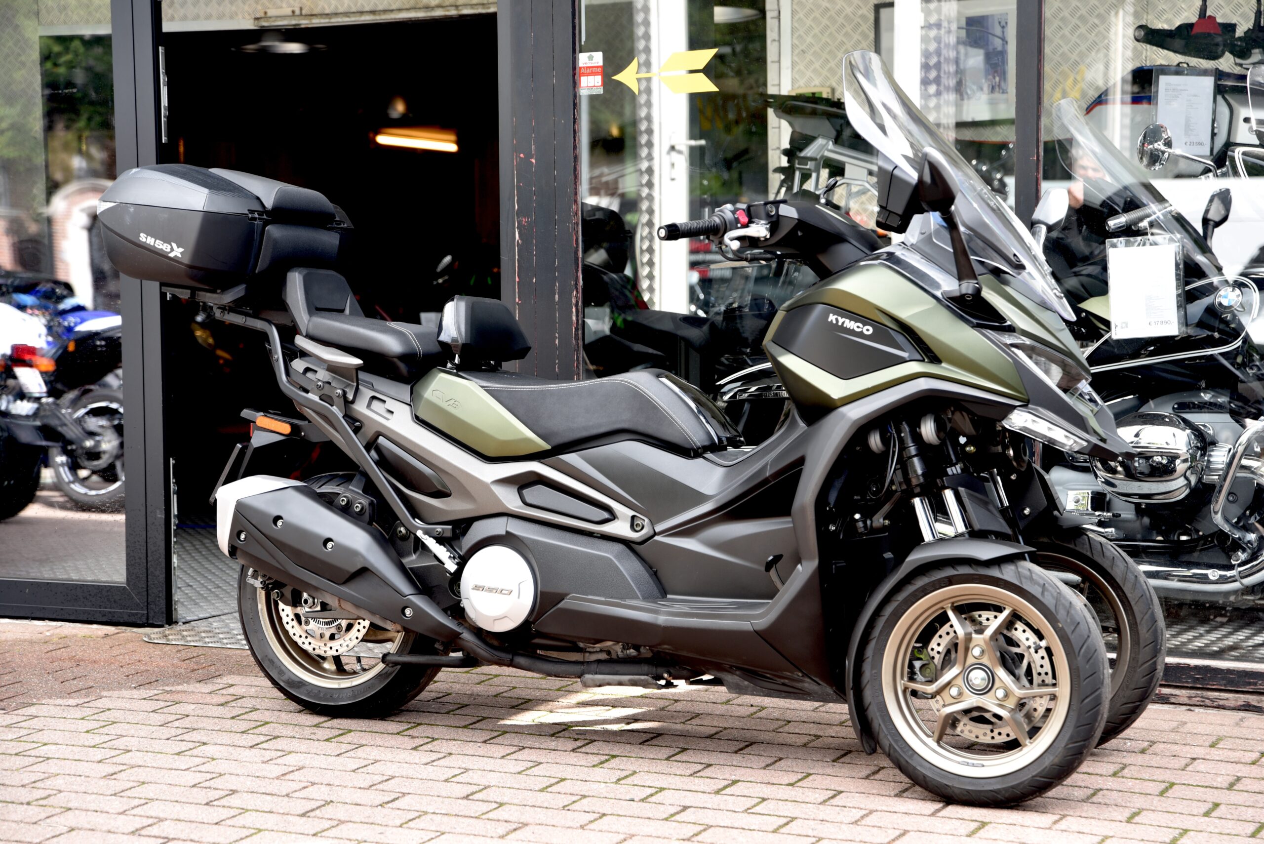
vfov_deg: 19.5
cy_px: 422
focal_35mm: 70
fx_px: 2459
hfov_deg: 28.8
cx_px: 632
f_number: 4
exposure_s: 1/60
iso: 100
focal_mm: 70
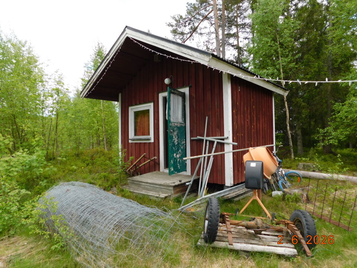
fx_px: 237
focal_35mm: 23
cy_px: 134
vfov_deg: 58.9
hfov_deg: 73.9
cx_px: 178
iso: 125
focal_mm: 4
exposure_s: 1/320
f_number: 3
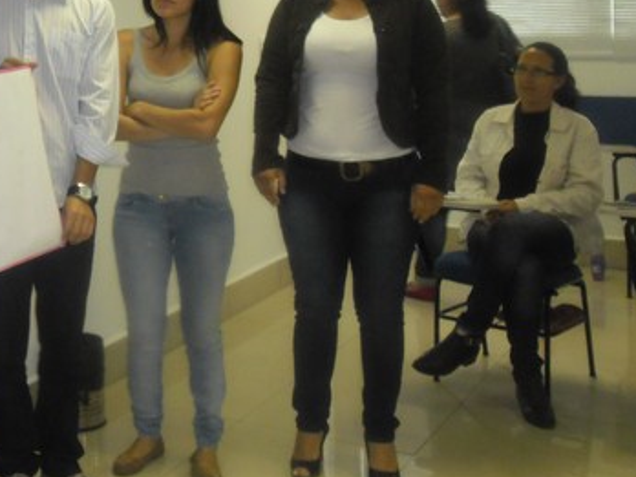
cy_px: 69
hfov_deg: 28.8
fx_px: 1139
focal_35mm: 62
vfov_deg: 23.2
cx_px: -27
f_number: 3.5
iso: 200
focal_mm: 4.9
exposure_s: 1/45
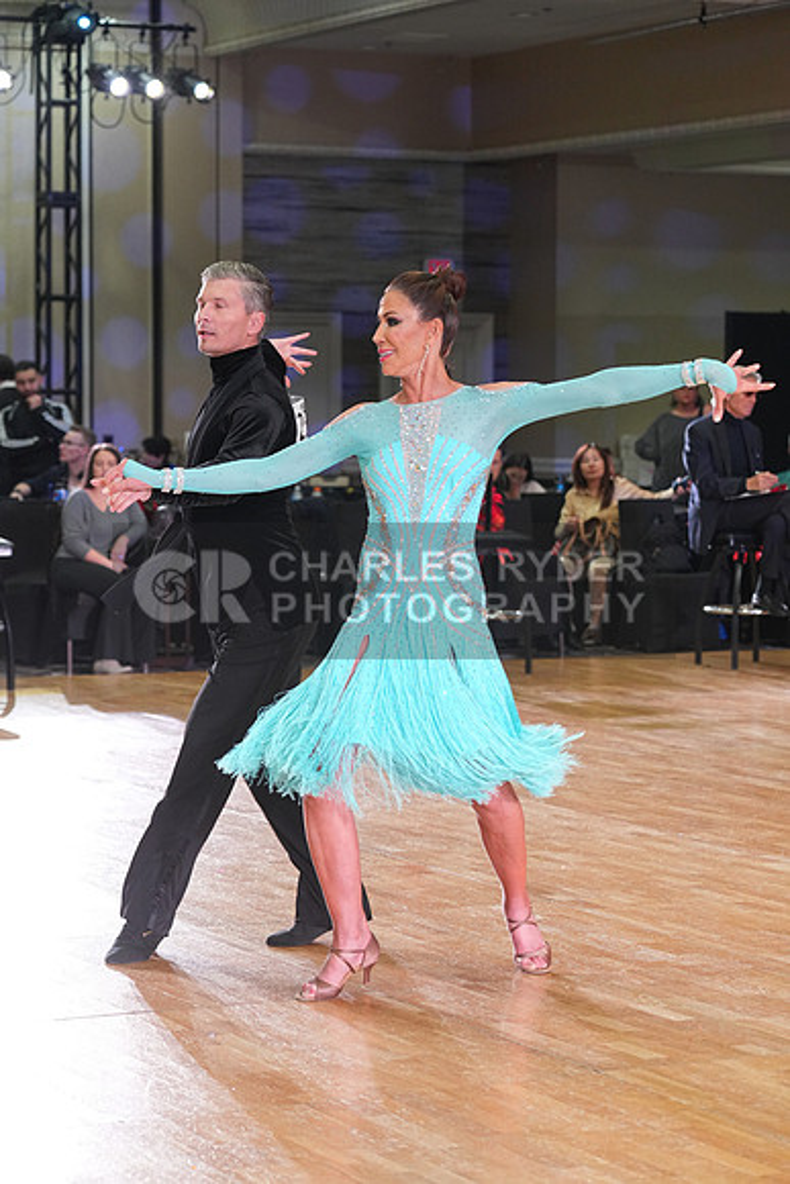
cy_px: 592
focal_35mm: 95
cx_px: 395
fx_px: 3125
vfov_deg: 21.5
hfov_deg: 14.4
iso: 2500
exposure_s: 1/200
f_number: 4.5
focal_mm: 95
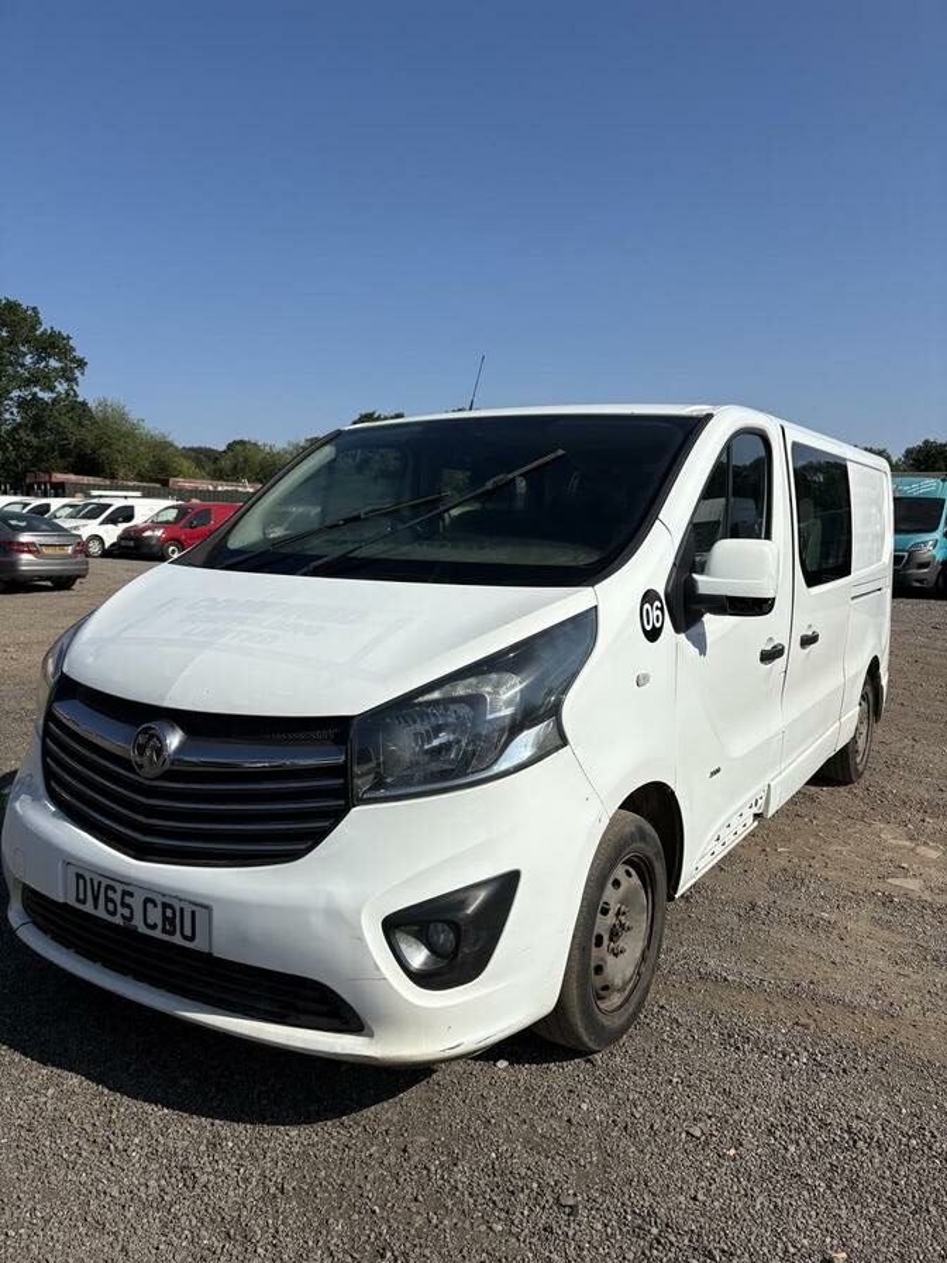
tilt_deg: -7.7
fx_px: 948
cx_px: 474
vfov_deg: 67.3
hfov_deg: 53.1
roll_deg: +0.4
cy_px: 632
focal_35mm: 26
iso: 50
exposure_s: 1/8850
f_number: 1.6
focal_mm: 5.96
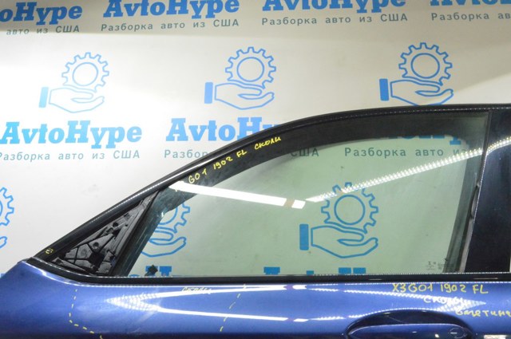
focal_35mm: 33
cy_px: 170
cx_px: 256
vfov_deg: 39.9
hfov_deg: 57.3
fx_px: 468
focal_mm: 22
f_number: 20
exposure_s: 1/15
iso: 6400
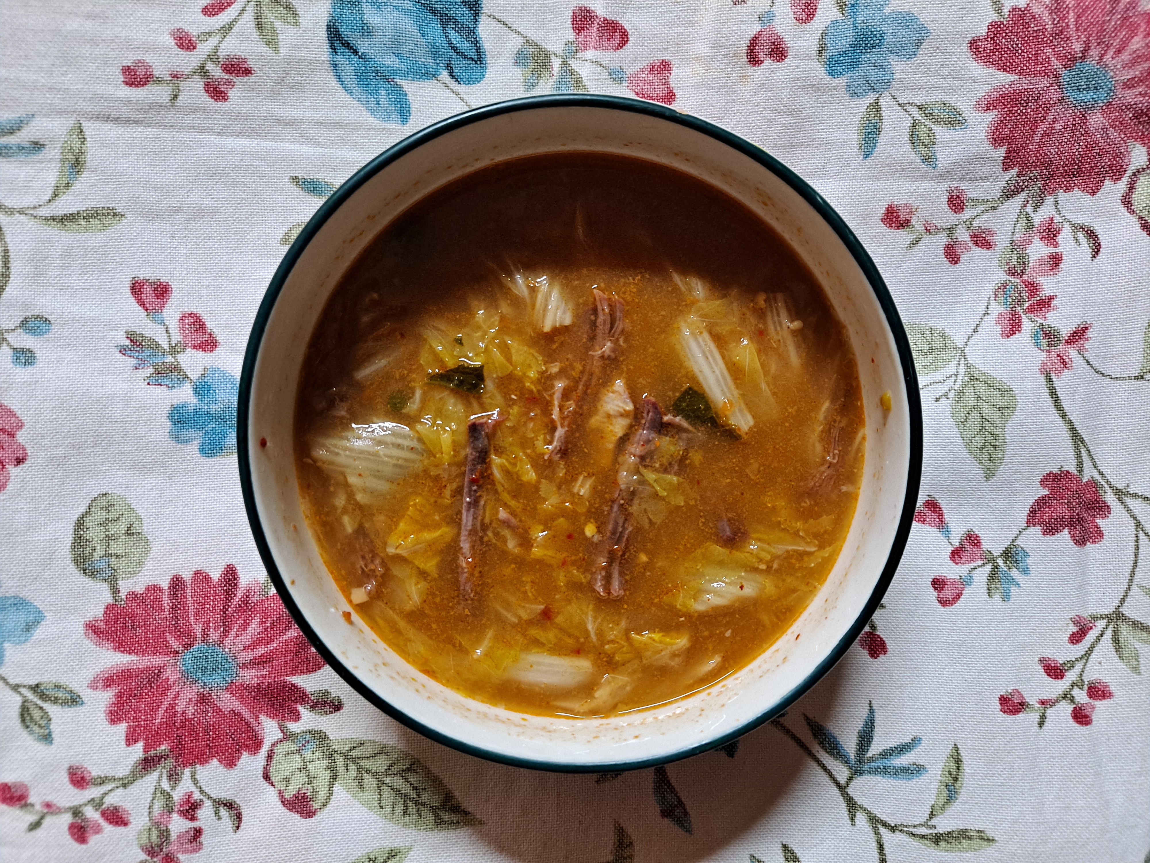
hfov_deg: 69.4
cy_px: 432
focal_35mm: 25
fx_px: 831
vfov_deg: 54.9
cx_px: 575
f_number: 2
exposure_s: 1/24
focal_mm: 4.6
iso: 320
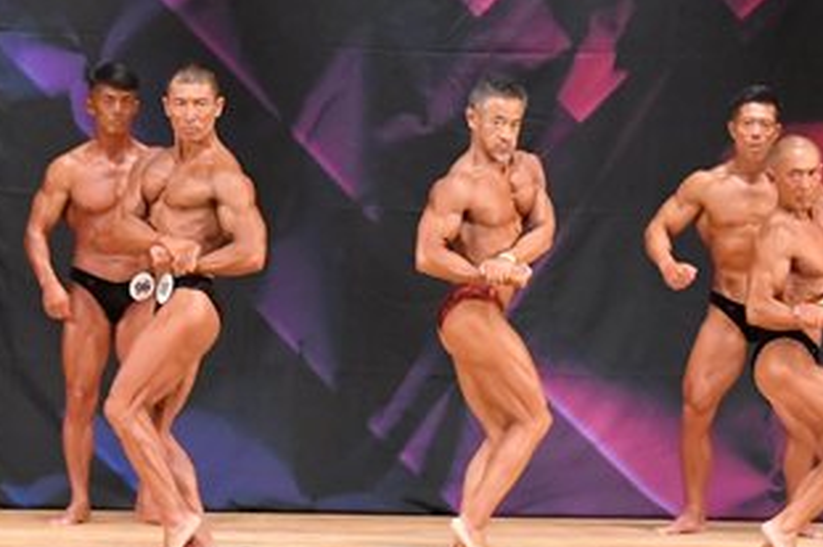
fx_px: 7014
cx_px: 372
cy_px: 254
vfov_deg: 4.5
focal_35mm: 307
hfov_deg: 6.7
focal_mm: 82
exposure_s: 1/400
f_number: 5.6
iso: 7200
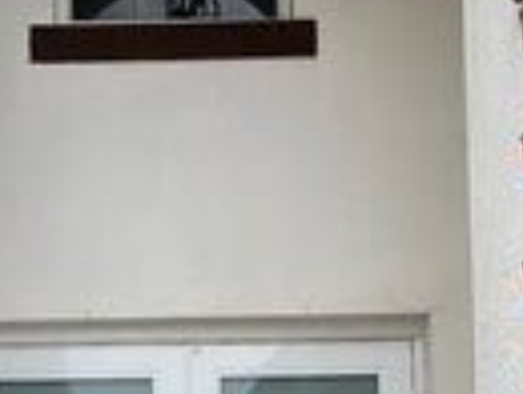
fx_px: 969
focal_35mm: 64
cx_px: 177
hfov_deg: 30.0
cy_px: 519
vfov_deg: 20.8
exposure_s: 1/162
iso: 32
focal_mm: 1.57
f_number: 1.8
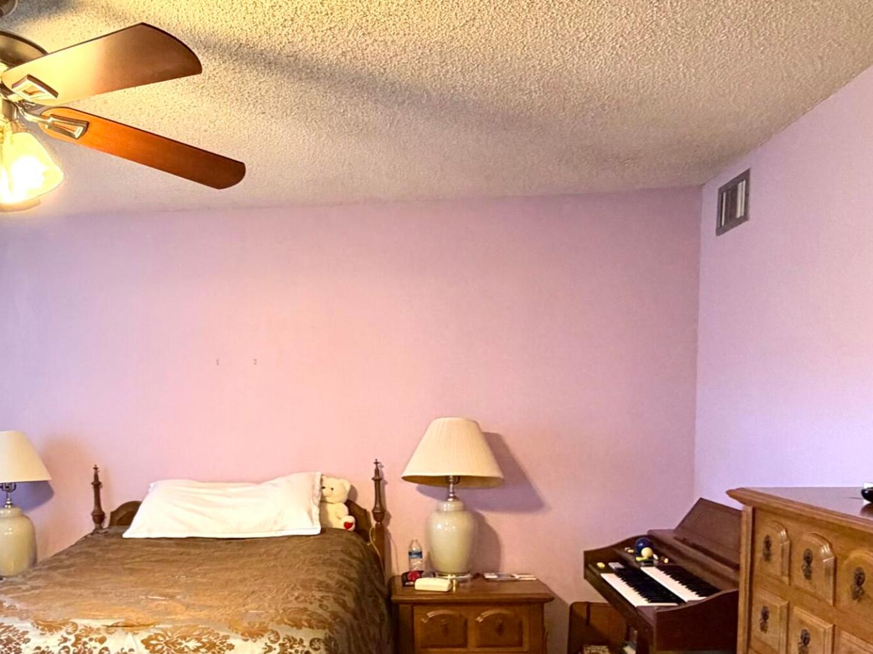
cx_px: 314
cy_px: 484
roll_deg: +0.5
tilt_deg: -2.9
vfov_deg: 44.1
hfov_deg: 57.5
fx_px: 782
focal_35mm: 31
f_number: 2.2
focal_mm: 2.22
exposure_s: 1/60
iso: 500
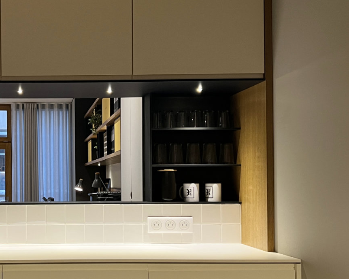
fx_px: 548
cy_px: 163
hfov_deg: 33.6
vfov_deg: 28.6
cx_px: 40
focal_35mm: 53
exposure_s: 1/50
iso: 160
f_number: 1.5
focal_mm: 5.7
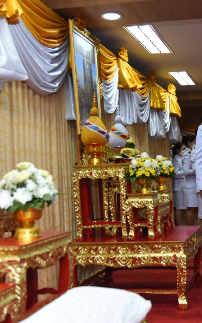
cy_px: 164
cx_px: 185
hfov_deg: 23.7
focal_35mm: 53
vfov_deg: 38.2
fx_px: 467
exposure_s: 1/160
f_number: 4
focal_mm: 34
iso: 2000
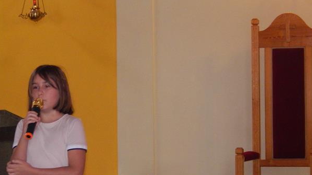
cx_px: 73
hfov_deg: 12.6
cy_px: 193
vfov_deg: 7.1
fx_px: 1406
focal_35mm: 170
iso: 500
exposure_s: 1/30
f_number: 4.4
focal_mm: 16.6
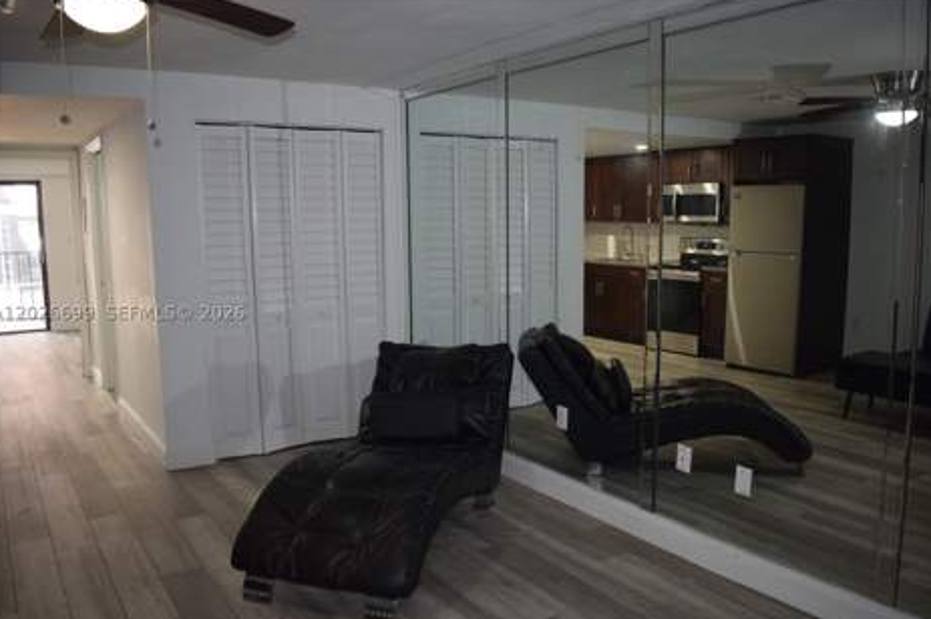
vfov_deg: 46.3
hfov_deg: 65.5
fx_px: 724
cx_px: 469
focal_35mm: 28
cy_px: 311
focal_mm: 18
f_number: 3.5
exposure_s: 1/60
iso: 800
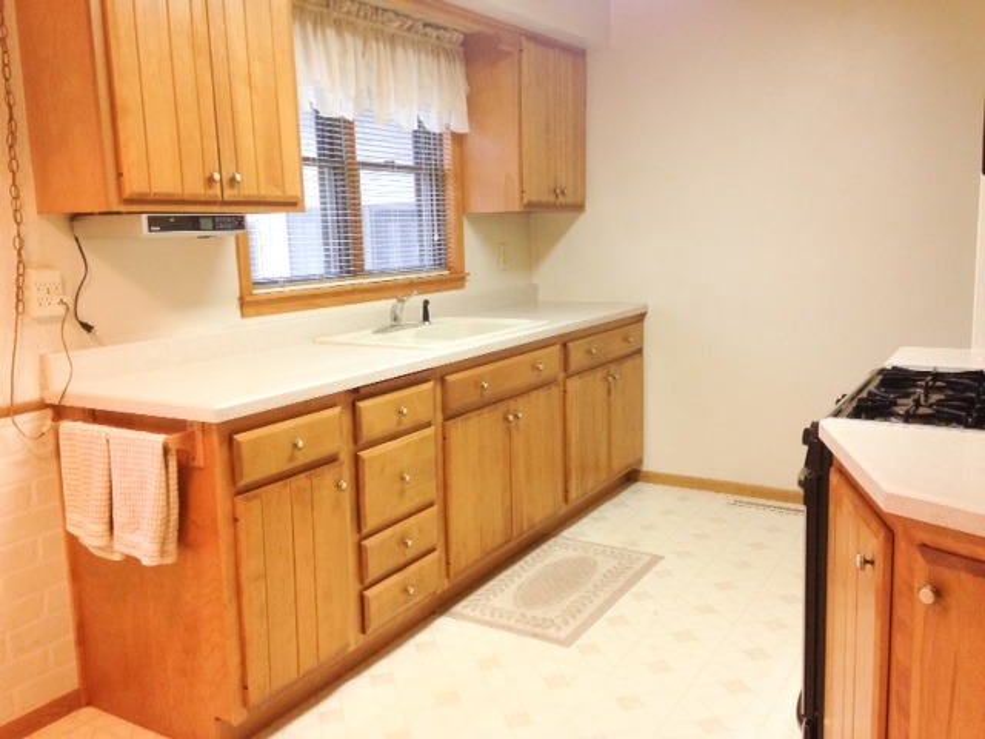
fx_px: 939
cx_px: 492
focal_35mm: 33
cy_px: 370
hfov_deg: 55.4
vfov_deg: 42.9
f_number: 2.4
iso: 125
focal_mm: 4.12
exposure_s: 1/20
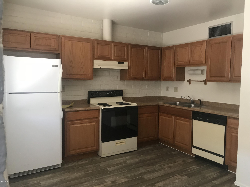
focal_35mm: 28
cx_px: 125
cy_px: 94
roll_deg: -0.9
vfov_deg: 49.7
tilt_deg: -4.6
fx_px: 202
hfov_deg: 63.4
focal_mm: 3.99
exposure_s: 1/15
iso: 64
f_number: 1.8
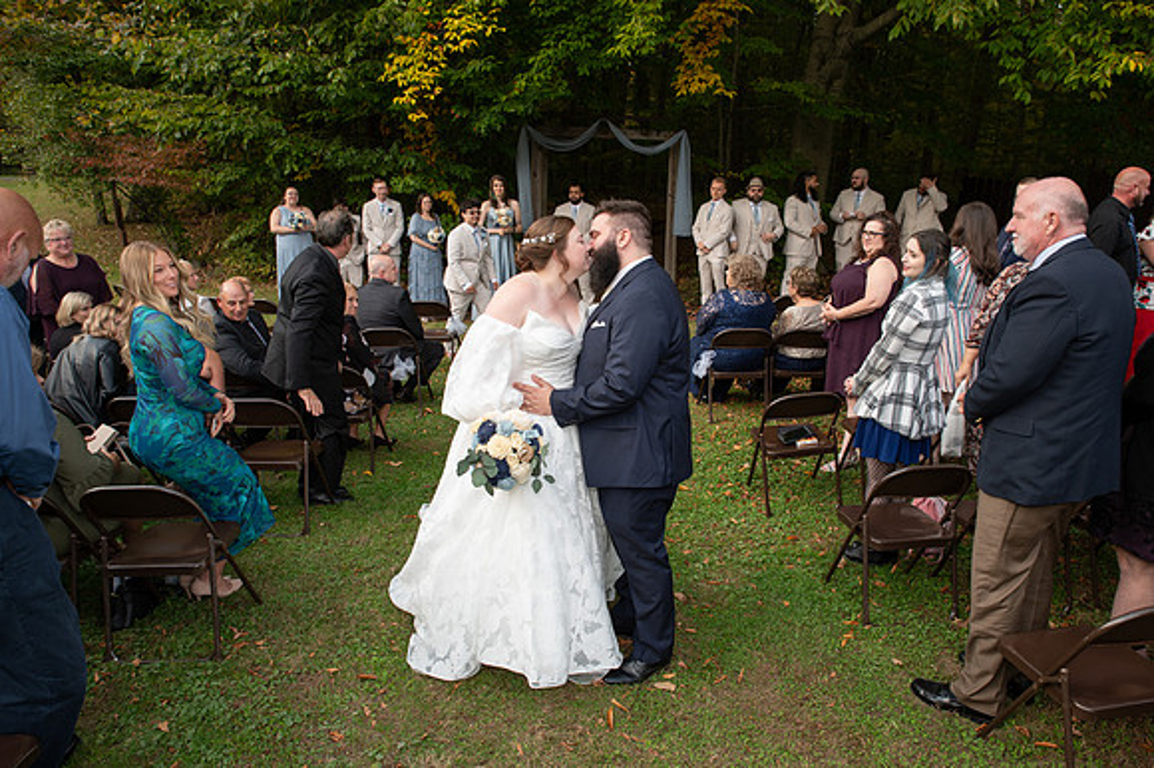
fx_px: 790
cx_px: 590
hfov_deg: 72.3
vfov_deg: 51.9
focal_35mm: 25
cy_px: 377
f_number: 6.3
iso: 400
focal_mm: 24
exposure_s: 1/200
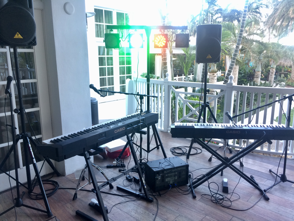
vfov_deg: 48.2
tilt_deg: -10.1
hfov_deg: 61.7
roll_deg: +0.7
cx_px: 147
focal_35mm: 29
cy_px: 110
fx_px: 246
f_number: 2.2
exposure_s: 1/30
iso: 40
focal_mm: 4.15
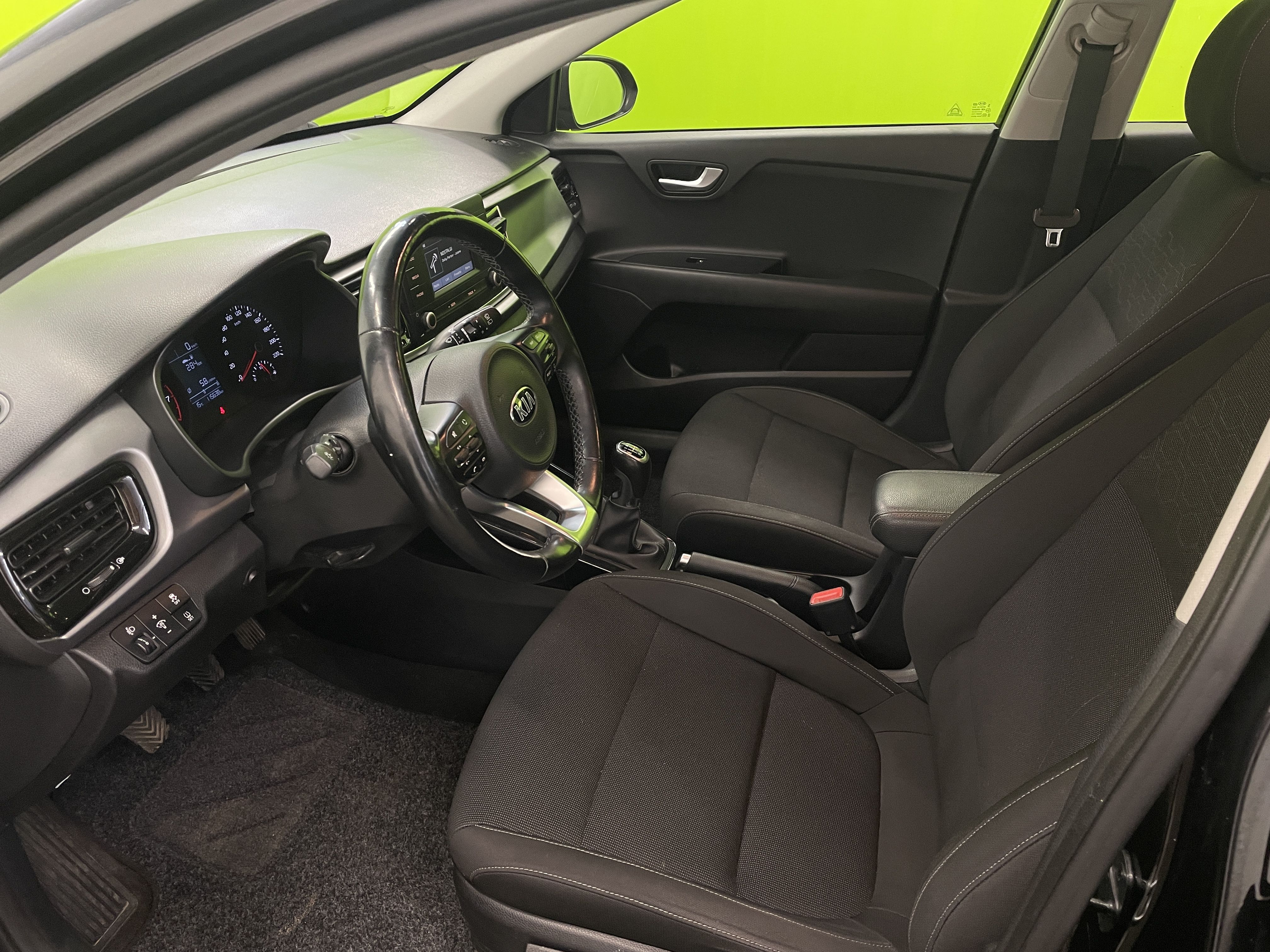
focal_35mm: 26
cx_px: 635
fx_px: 954
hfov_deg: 67.3
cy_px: 476
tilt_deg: -28.7
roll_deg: -0.6
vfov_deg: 53.1
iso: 100
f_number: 1.6
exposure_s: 1/50
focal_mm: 4.2
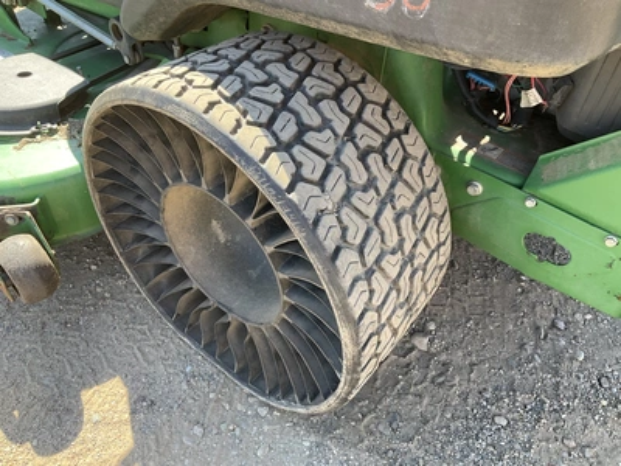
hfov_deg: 61.7
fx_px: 520
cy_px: 233
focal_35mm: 29
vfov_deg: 48.2
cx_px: 310
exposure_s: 1/172
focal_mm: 3
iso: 25
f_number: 1.8
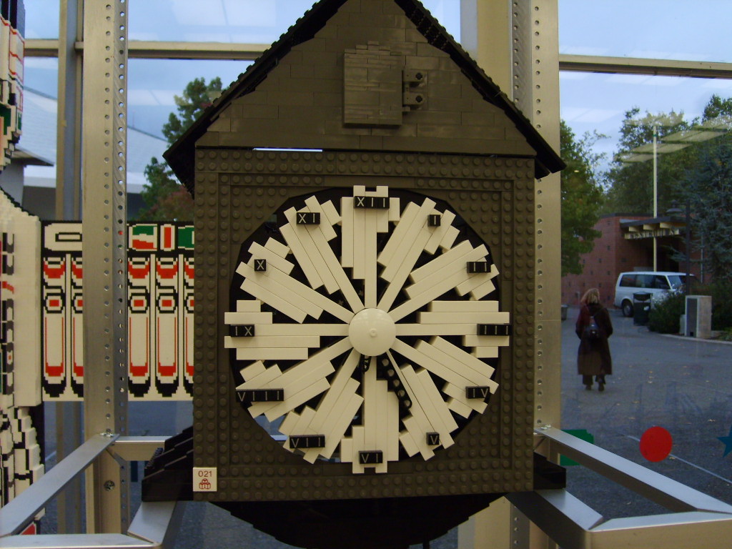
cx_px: 366
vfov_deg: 40.7
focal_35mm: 35
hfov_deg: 52.6
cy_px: 274
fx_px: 740
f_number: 2.8
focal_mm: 5.8
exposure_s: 1/30
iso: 100
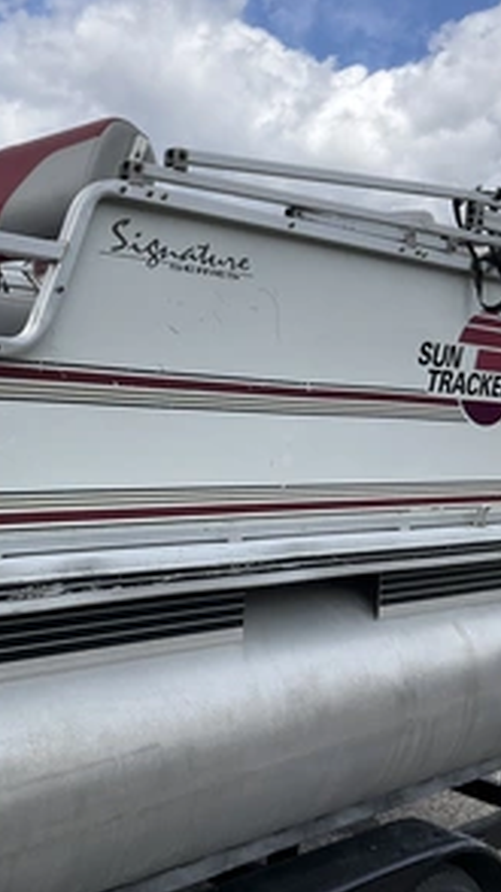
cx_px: 124
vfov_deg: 47.4
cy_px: 449
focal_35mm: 43
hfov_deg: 27.3
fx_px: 1017
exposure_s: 1/1451
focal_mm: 3
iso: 25
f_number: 1.8
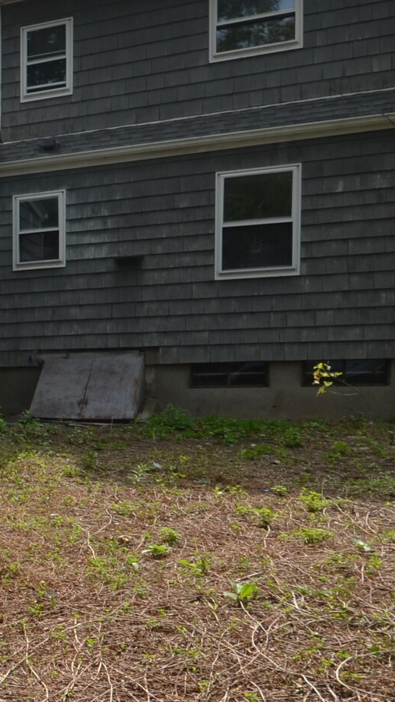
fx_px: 968
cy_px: 420
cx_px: -495
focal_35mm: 52
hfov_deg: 15.5
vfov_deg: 39.7
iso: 125
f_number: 8
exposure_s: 1/250
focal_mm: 10
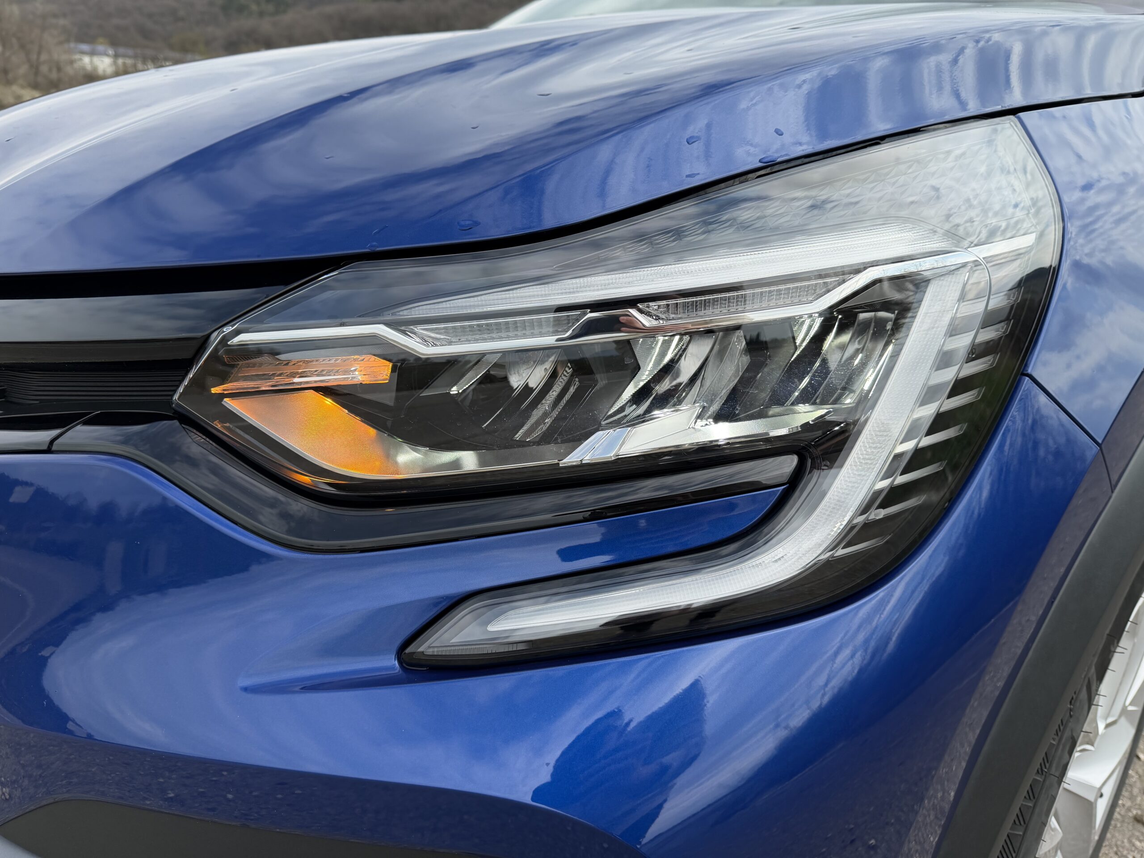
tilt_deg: -19.5
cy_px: 429
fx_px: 793
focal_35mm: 24
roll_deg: -1.0
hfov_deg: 71.6
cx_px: 572
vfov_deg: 56.8
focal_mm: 6.76
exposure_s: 1/3279
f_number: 1.78
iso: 100
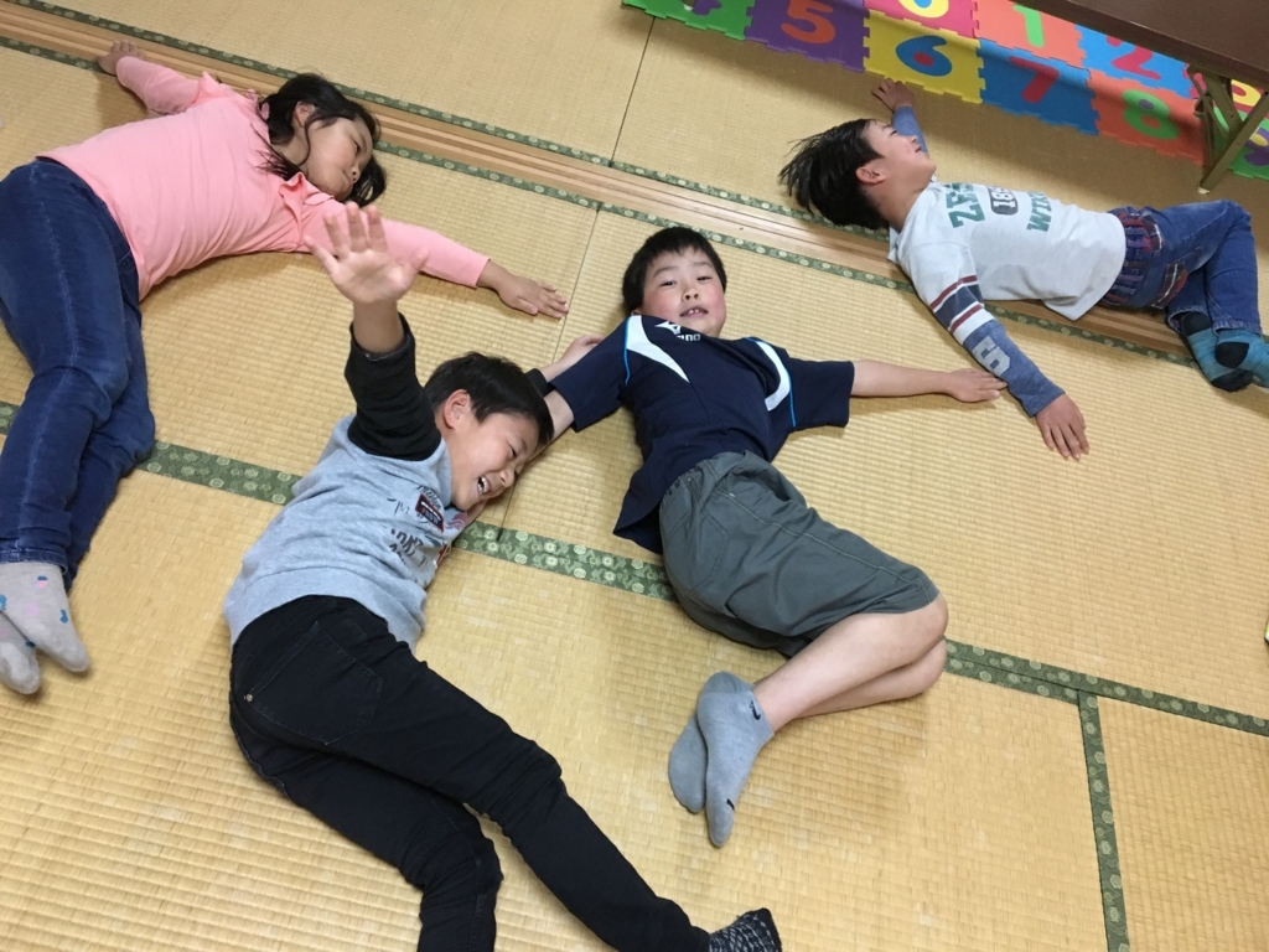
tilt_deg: -46.9
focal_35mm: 29
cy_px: 476
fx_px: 1063
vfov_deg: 48.2
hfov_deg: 61.7
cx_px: 634
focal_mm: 4.15
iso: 200
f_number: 2.2
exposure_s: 1/30
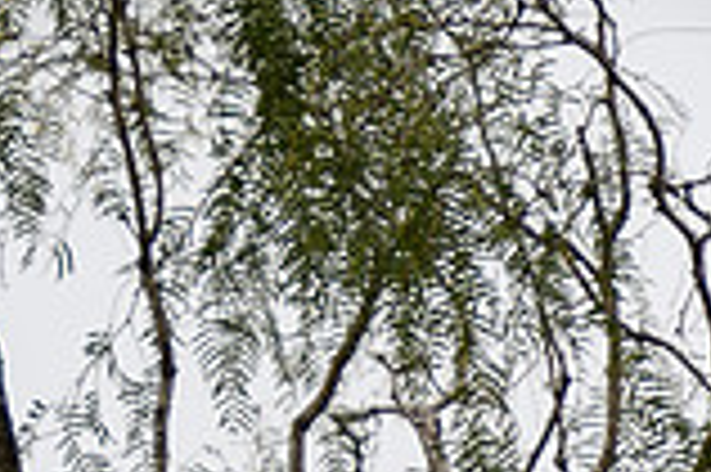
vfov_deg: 0.8
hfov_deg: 1.2
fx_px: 32869
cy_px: 2
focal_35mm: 1666
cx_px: -506
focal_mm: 200
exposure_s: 1/1000
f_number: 2.8
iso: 100
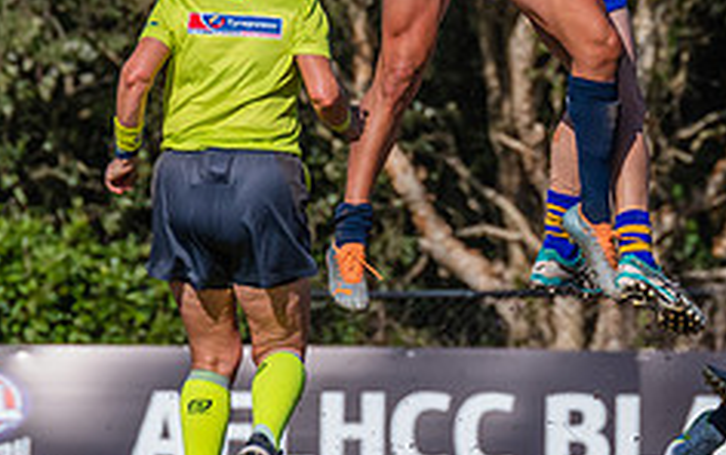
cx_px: 538
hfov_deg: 1.8
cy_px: -57
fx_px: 22597
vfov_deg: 1.2
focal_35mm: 1141
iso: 800
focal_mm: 420
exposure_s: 1/2000
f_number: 10
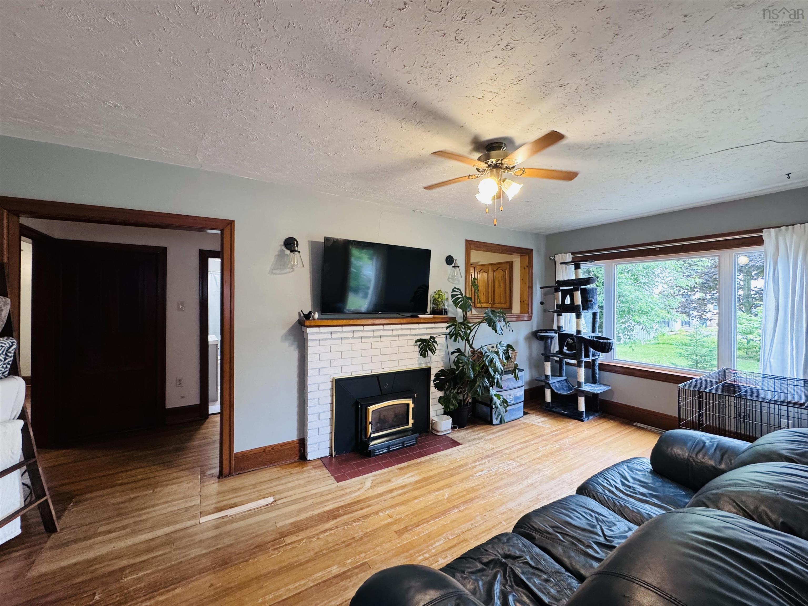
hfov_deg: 102.1
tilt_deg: -0.2
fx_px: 327
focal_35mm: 14
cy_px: 303
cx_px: 404
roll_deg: -0.6
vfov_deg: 85.7
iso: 250
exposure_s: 1/60
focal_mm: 2.22
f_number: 2.2
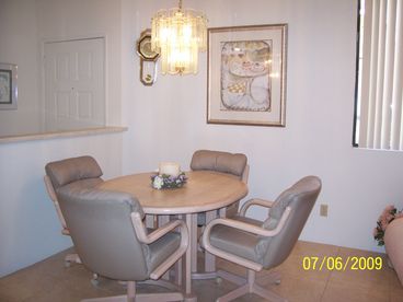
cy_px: 151
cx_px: 202
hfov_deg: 54.0
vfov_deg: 41.8
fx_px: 396
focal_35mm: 34
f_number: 2.7
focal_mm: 5.6
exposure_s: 1/60
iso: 160
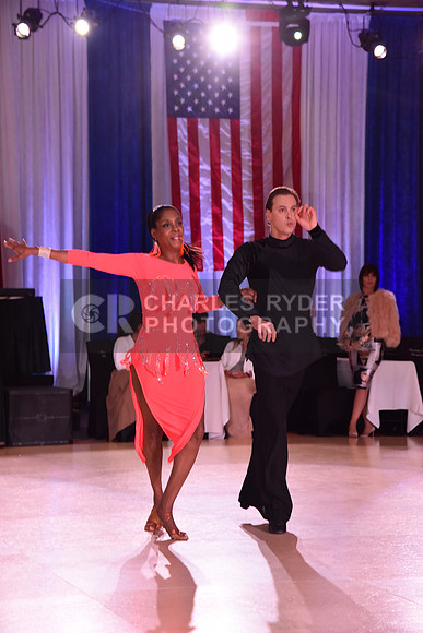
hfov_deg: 14.9
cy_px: 316
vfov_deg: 22.1
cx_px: 212
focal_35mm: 92
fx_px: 1620
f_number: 6.3
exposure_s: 1/320
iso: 2500
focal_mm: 92
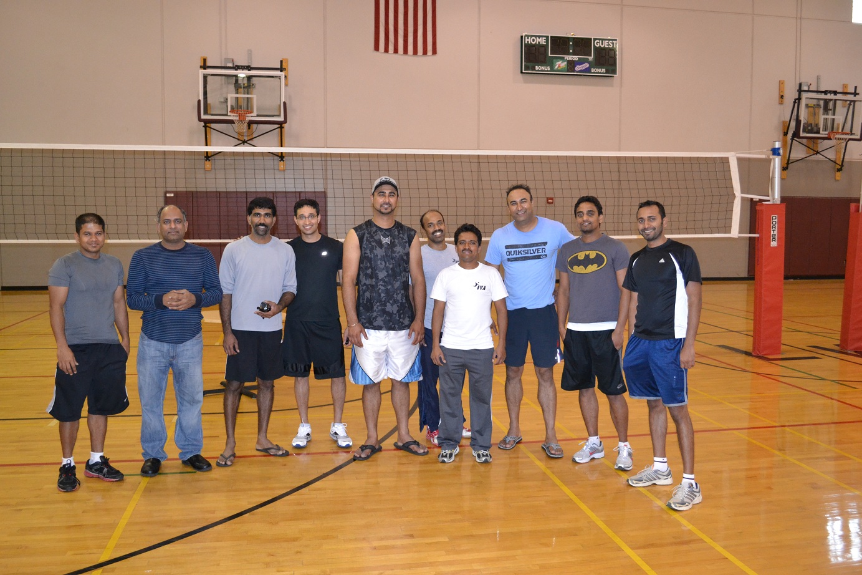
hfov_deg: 57.2
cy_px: 288
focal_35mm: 33
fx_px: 790
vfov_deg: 40.0
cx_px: 431
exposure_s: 1/60
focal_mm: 22
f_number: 3.8
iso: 2000
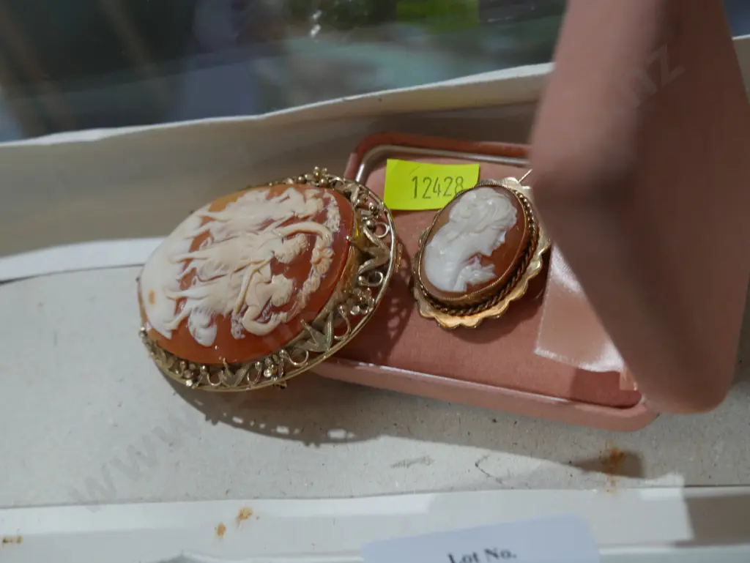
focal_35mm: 46
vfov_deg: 31.5
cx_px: 375
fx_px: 997
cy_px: 282
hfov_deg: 41.2
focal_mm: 23
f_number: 5.6
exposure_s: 1/60
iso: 400
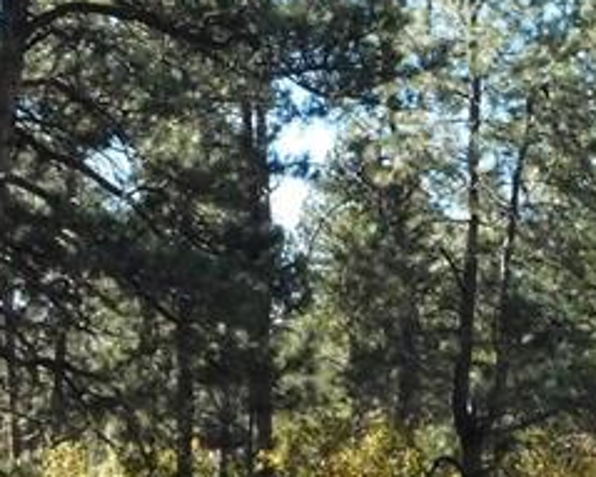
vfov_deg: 15.9
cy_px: 89
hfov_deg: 20.0
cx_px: 309
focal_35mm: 96
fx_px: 1693
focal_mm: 4
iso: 800
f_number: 6
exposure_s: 1/640
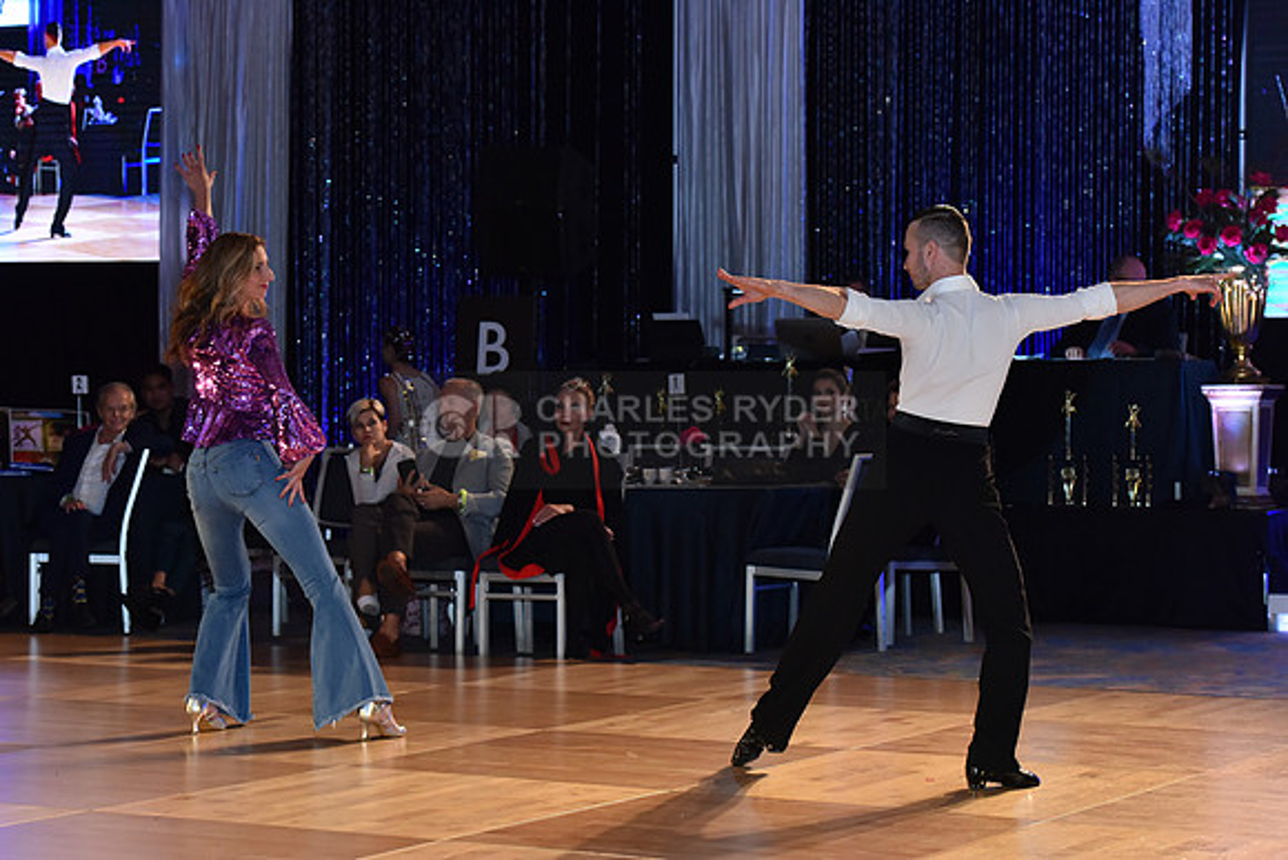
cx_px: 644
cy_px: 430
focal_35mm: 86
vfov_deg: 15.9
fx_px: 3077
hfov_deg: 23.6
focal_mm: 86
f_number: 5
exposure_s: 1/250
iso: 2000
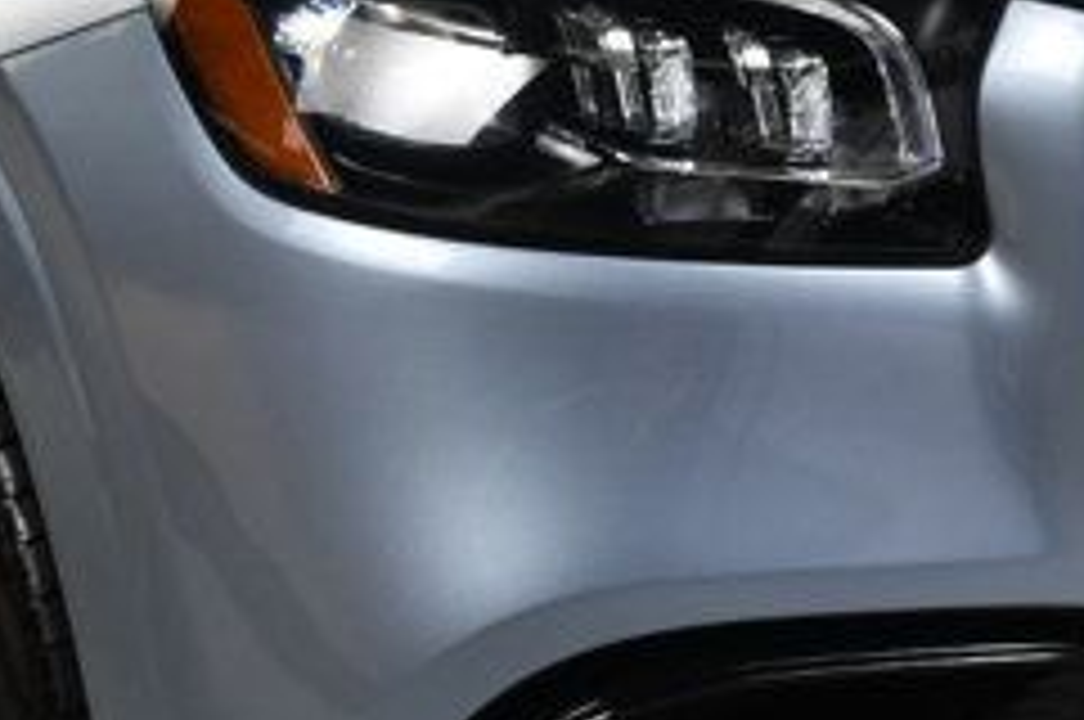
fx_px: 4601
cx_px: 702
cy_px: 0
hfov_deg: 13.4
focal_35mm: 153
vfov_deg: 8.9
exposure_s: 1/160
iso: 100
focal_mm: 24
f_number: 11
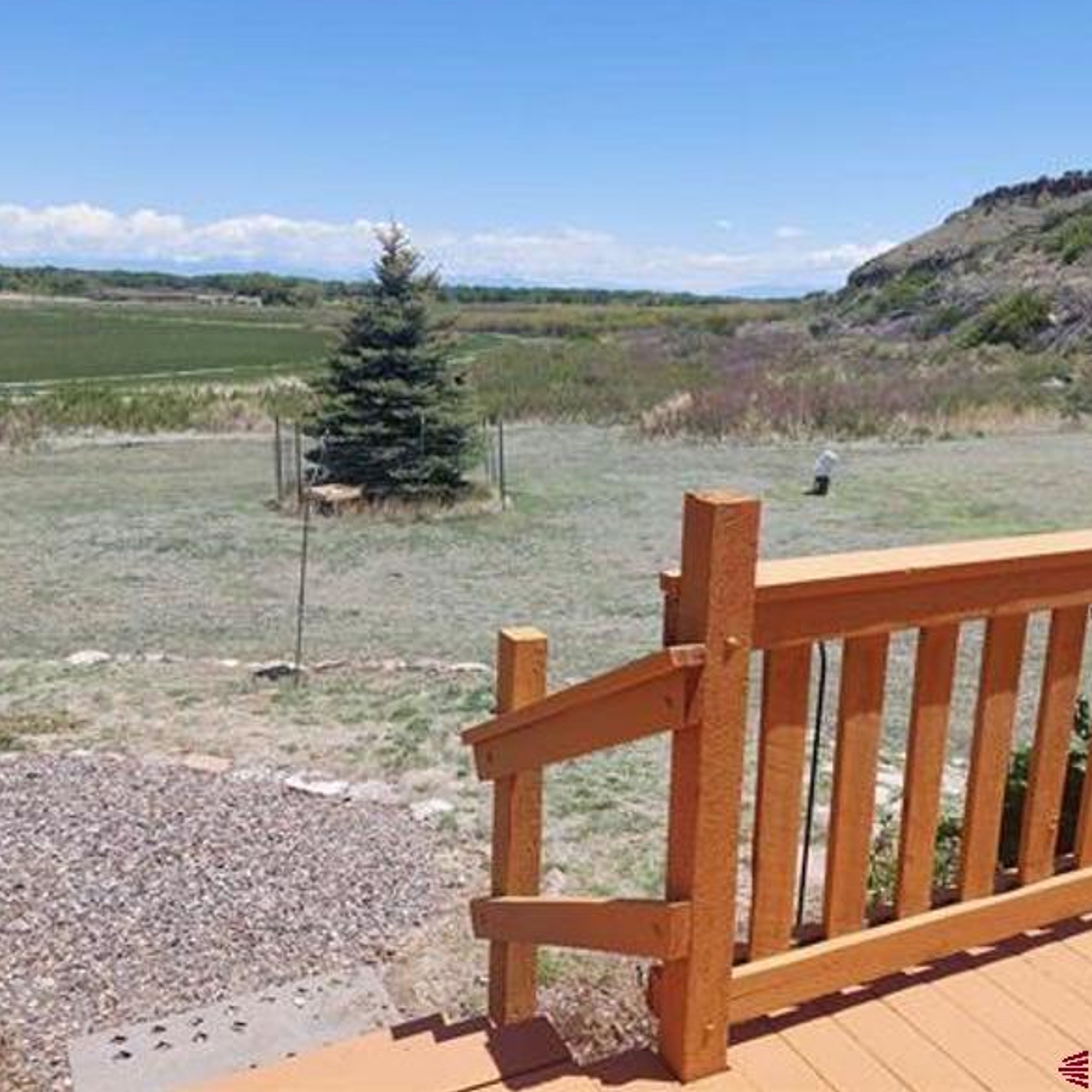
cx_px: 532
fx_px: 1035
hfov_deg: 55.6
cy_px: 536
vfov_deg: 55.6
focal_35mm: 29
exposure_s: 1/1877
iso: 40
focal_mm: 5.23
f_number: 1.8
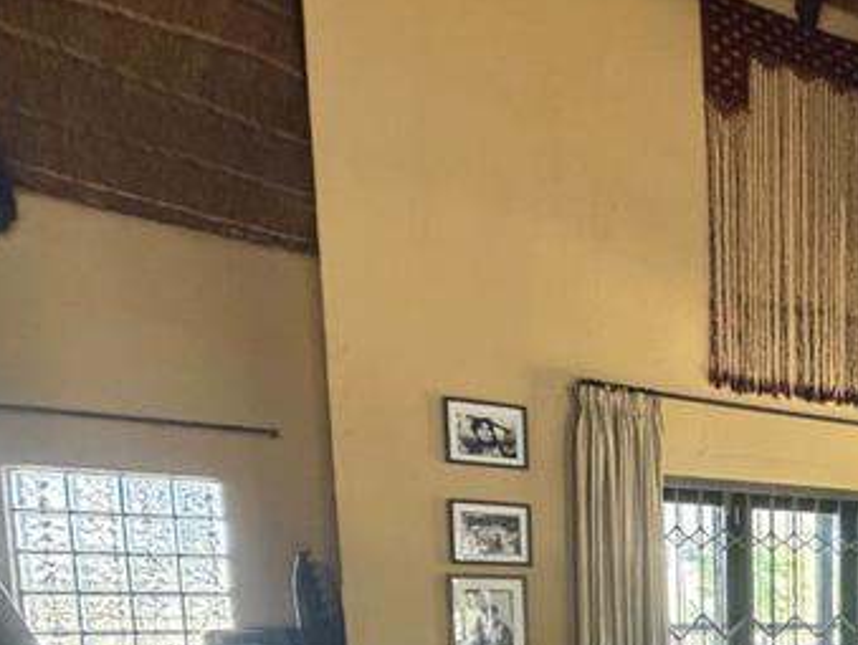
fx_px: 819
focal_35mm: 33
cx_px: 911
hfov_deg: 44.3
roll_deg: -0.5
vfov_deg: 36.9
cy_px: 693
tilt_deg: -5.7
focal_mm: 2.22
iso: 640
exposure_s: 1/60
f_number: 2.2
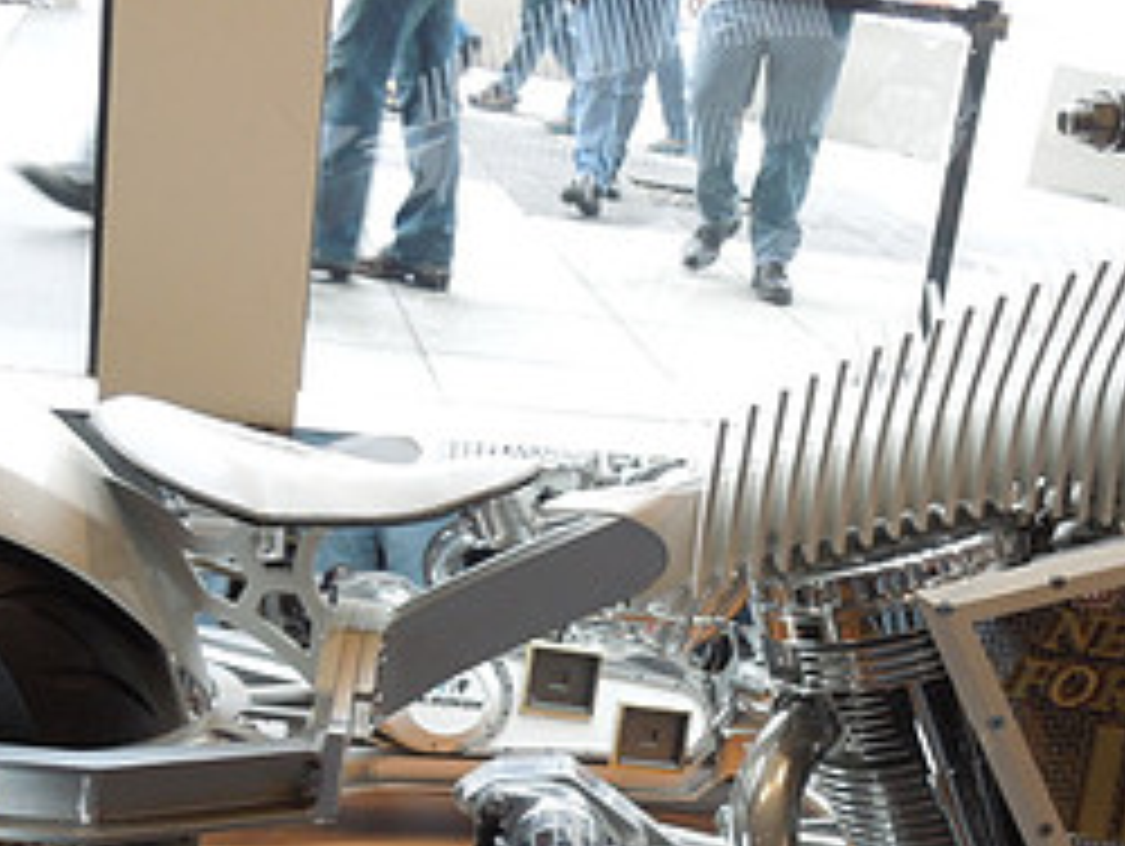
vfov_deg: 25.0
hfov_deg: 32.7
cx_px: 814
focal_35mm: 58
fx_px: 1887
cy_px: 614
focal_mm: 4.5
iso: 125
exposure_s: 1/30
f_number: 3.3
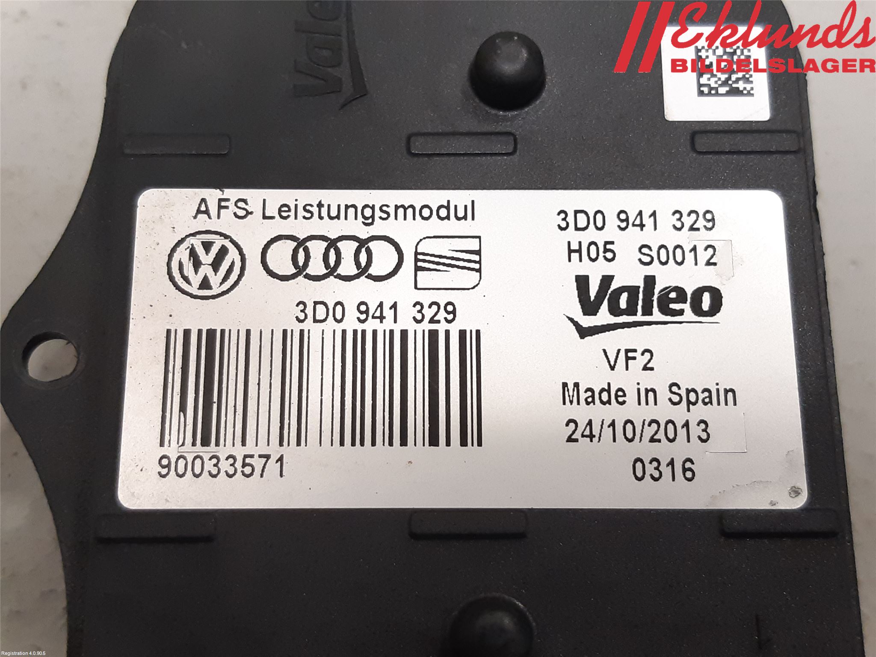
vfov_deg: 53.1
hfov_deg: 67.3
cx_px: 438
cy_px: 328
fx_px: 658
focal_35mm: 26
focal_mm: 3.93
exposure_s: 1/50
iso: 200
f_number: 1.7
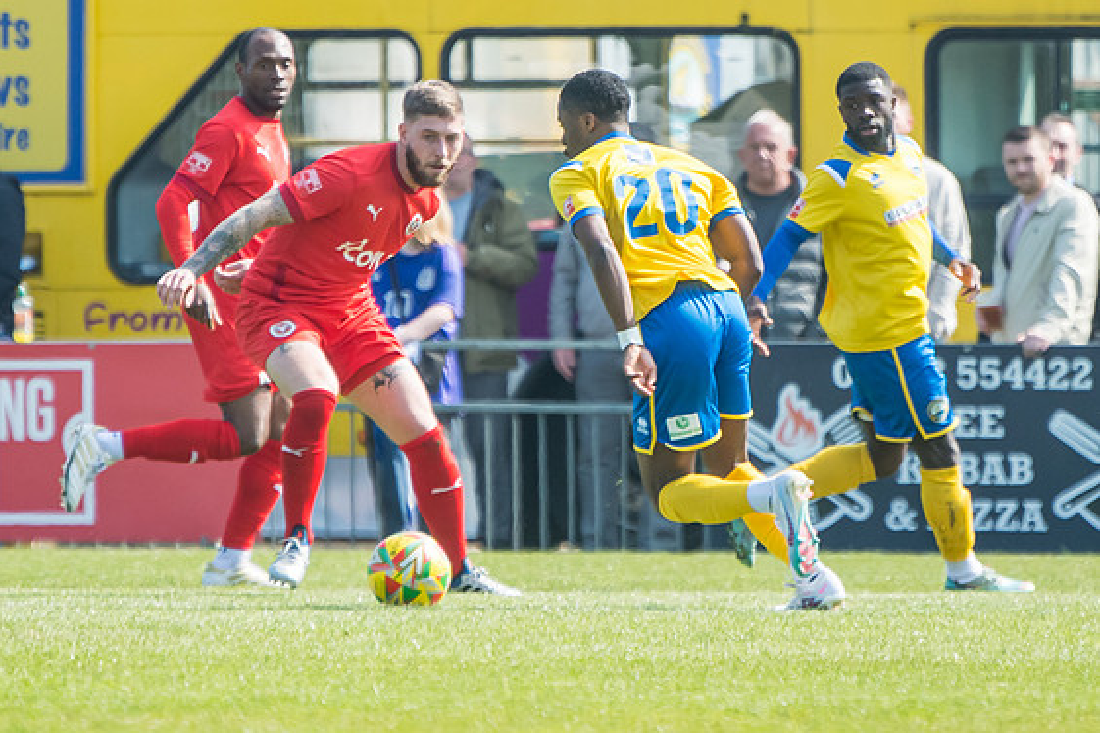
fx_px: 21112
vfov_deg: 2.0
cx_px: 549
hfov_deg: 3.0
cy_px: 427
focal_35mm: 691
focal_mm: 280
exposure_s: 1/2000
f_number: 4
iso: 400
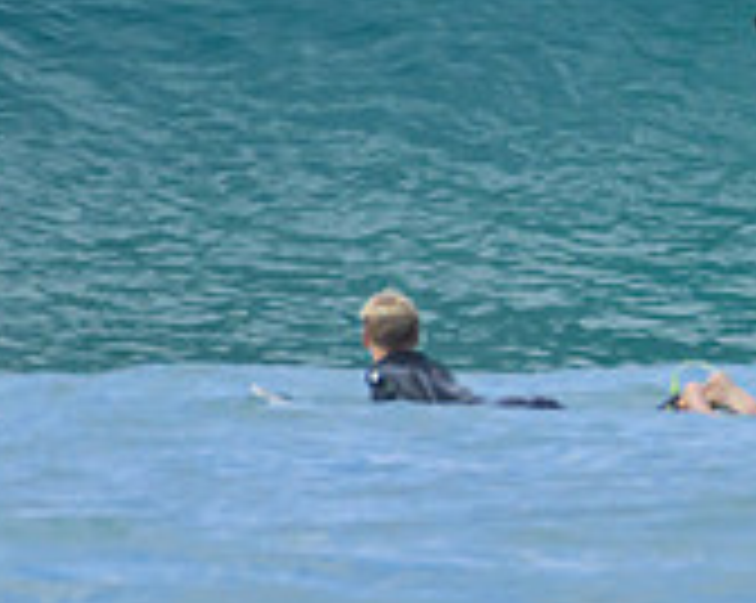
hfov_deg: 0.6
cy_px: -79
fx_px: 72477
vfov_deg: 0.5
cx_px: 1202
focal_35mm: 3243
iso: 1600
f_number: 11
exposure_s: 1/2000
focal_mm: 1000
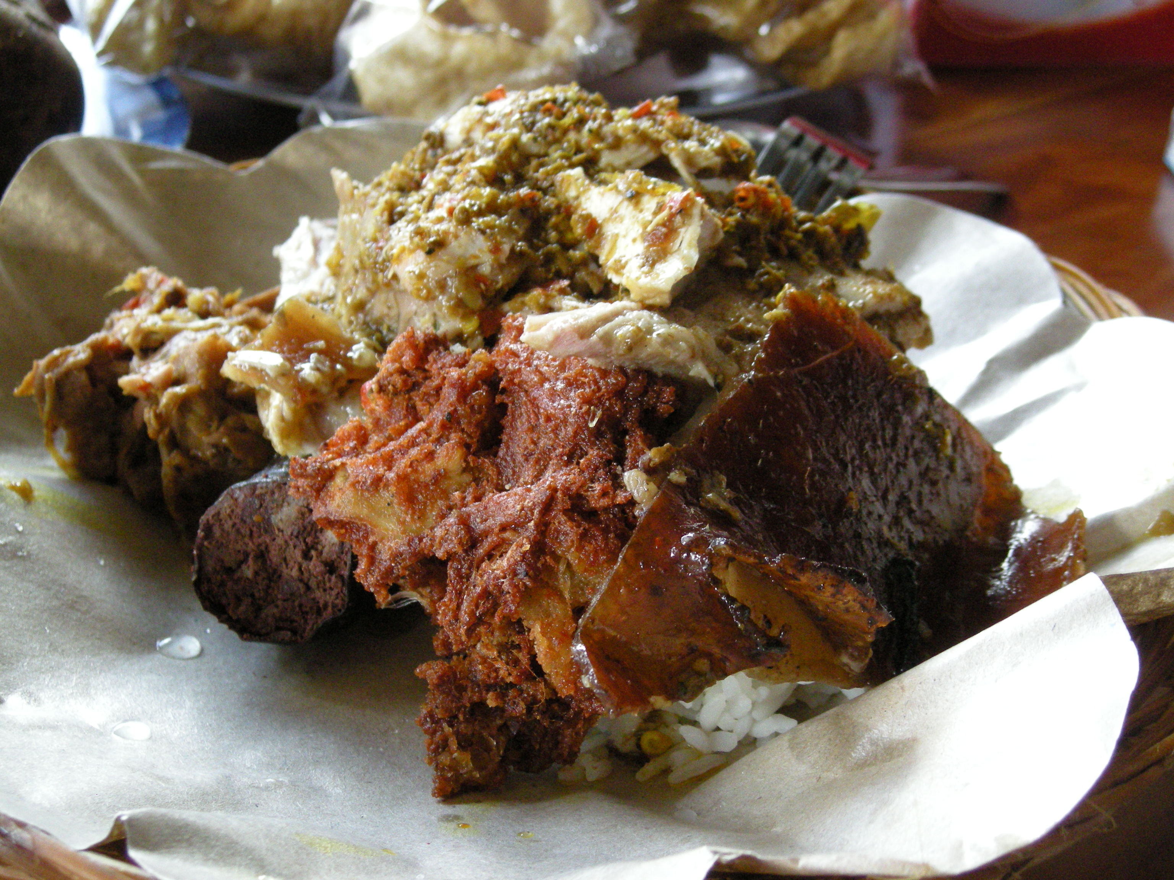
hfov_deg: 38.9
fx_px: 1662
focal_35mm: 49
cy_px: 440
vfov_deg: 29.7
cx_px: 587
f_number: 3.2
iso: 340
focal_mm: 7.9
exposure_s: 1/60.1
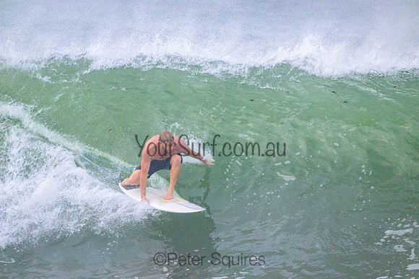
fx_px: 9313
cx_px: 210
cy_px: 140
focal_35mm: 800
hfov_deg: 2.6
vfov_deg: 1.7
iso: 7200
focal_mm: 800
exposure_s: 1/3200
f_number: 11
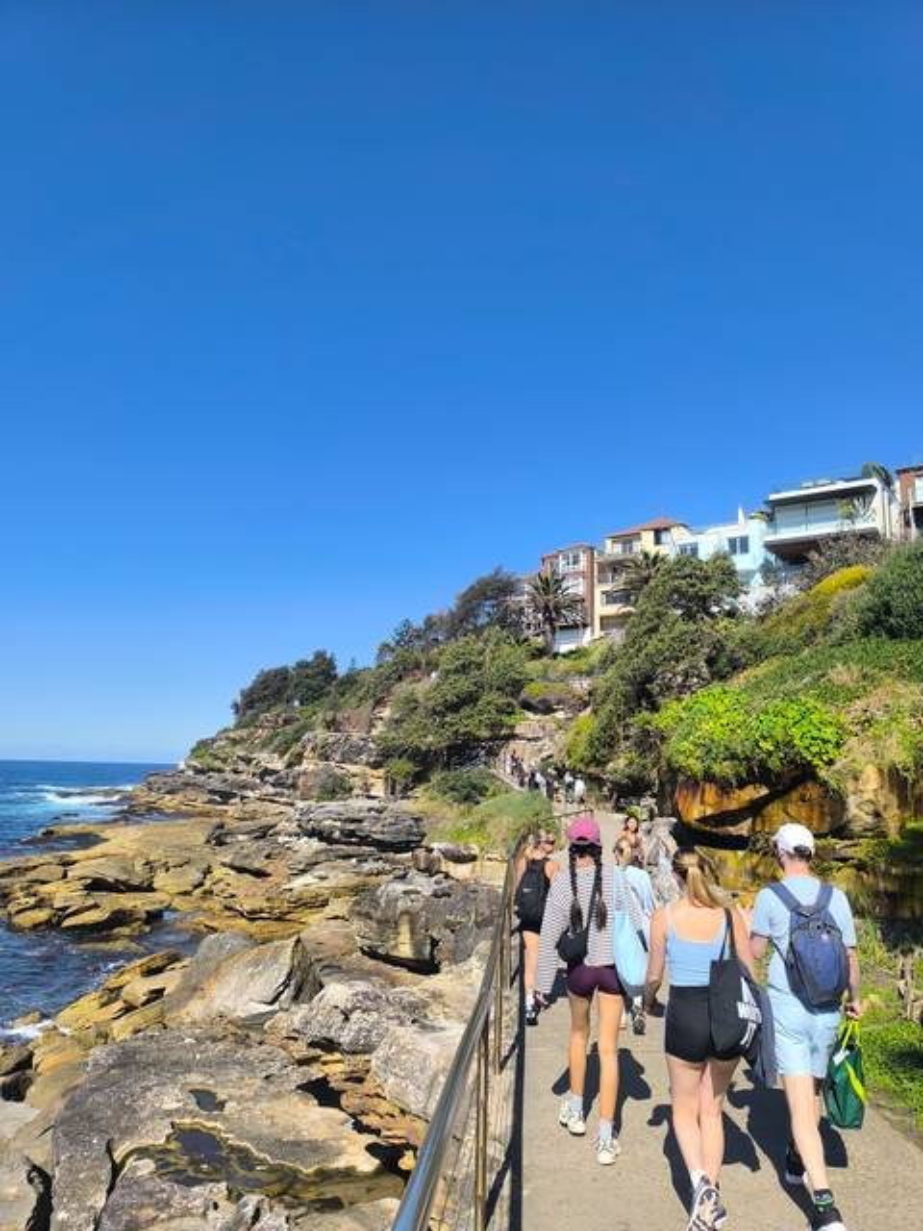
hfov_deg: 58.9
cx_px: 462
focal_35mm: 23
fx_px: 818
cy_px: 616
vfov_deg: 73.9
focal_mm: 6.14
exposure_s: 1/957
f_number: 1.65
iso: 50
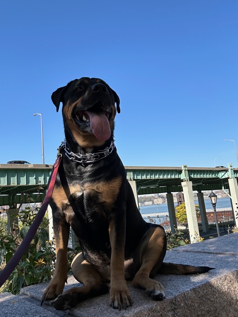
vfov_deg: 60.0
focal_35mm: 30
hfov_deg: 46.8
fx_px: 275
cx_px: 119
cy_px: 158
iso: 25
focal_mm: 2.69
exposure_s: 1/1058
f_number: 1.9
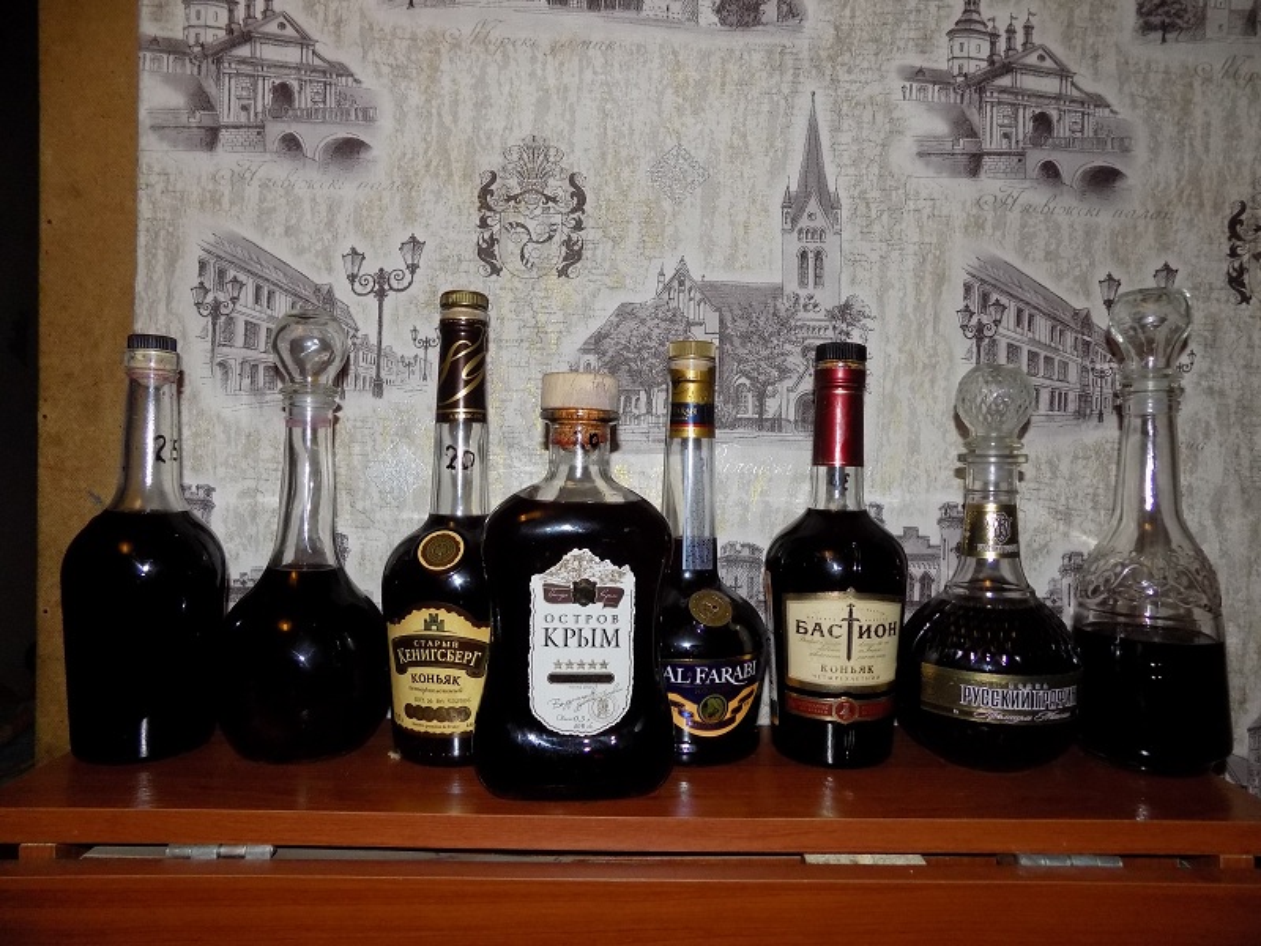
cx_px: 630
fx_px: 838
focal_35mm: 23
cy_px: 473
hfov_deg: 73.9
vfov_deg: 58.9
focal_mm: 4
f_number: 3.1
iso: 200
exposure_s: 1/30
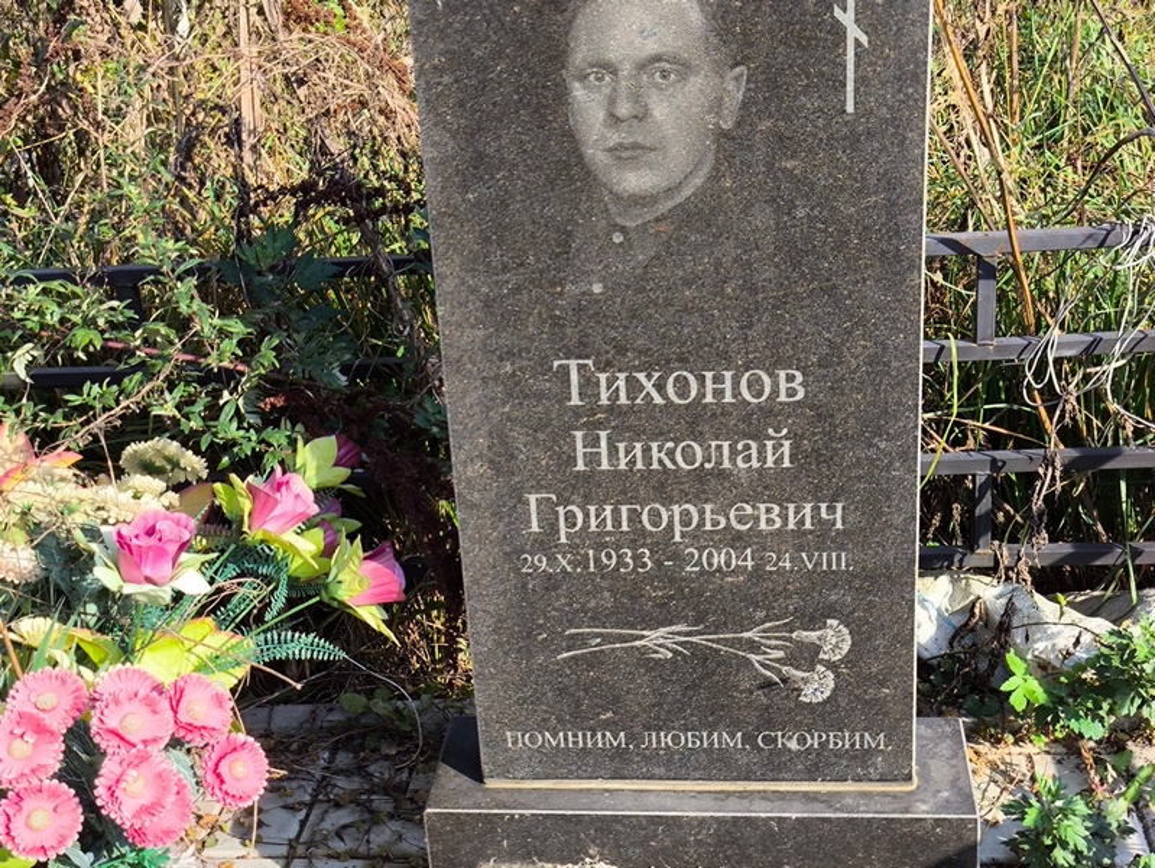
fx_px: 1669
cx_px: 578
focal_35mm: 50
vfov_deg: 29.1
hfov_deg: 38.2
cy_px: 434
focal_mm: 4.71
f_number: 1.7
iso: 50
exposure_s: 1/811
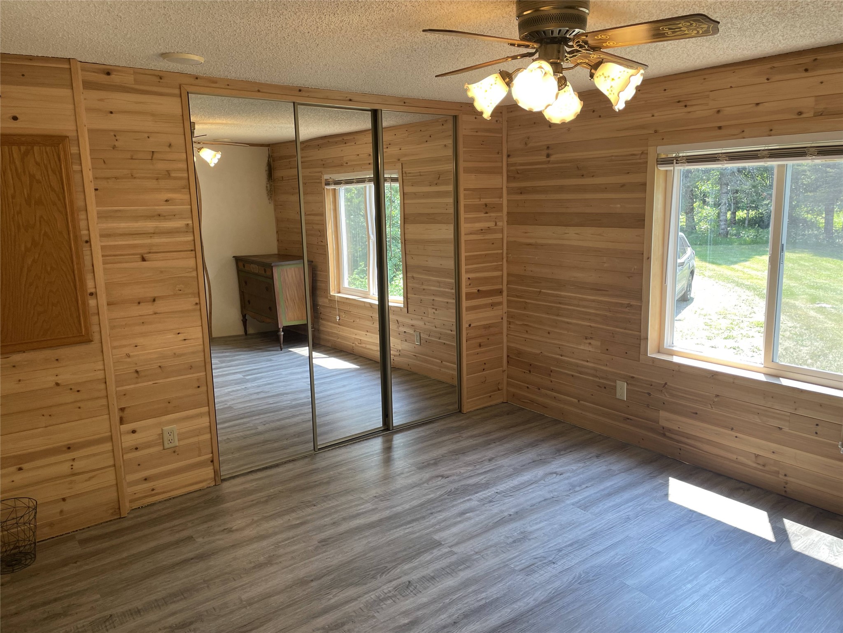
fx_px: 633
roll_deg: +1.8
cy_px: 316
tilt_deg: -9.5
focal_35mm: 26
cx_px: 422
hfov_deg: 67.3
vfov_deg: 53.1
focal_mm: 4.2
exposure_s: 1/120
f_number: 1.6
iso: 50
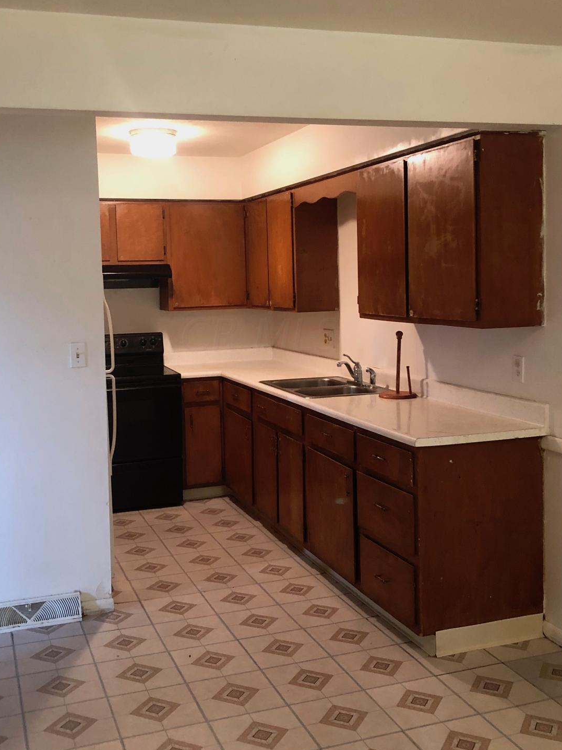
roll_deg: +0.9
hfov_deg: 36.8
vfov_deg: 47.8
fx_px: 844
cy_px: 334
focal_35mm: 39
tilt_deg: -1.6
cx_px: 259
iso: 80
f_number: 1.8
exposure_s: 1/15
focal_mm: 3.99
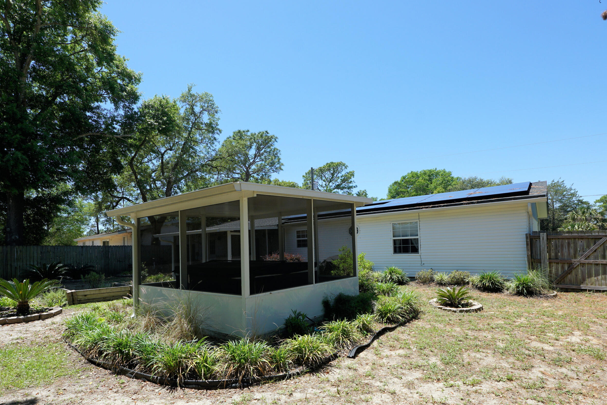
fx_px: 320
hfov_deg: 86.9
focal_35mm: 19
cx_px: 307
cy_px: 245
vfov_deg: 63.9
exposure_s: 1/200
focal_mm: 10
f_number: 8
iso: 100
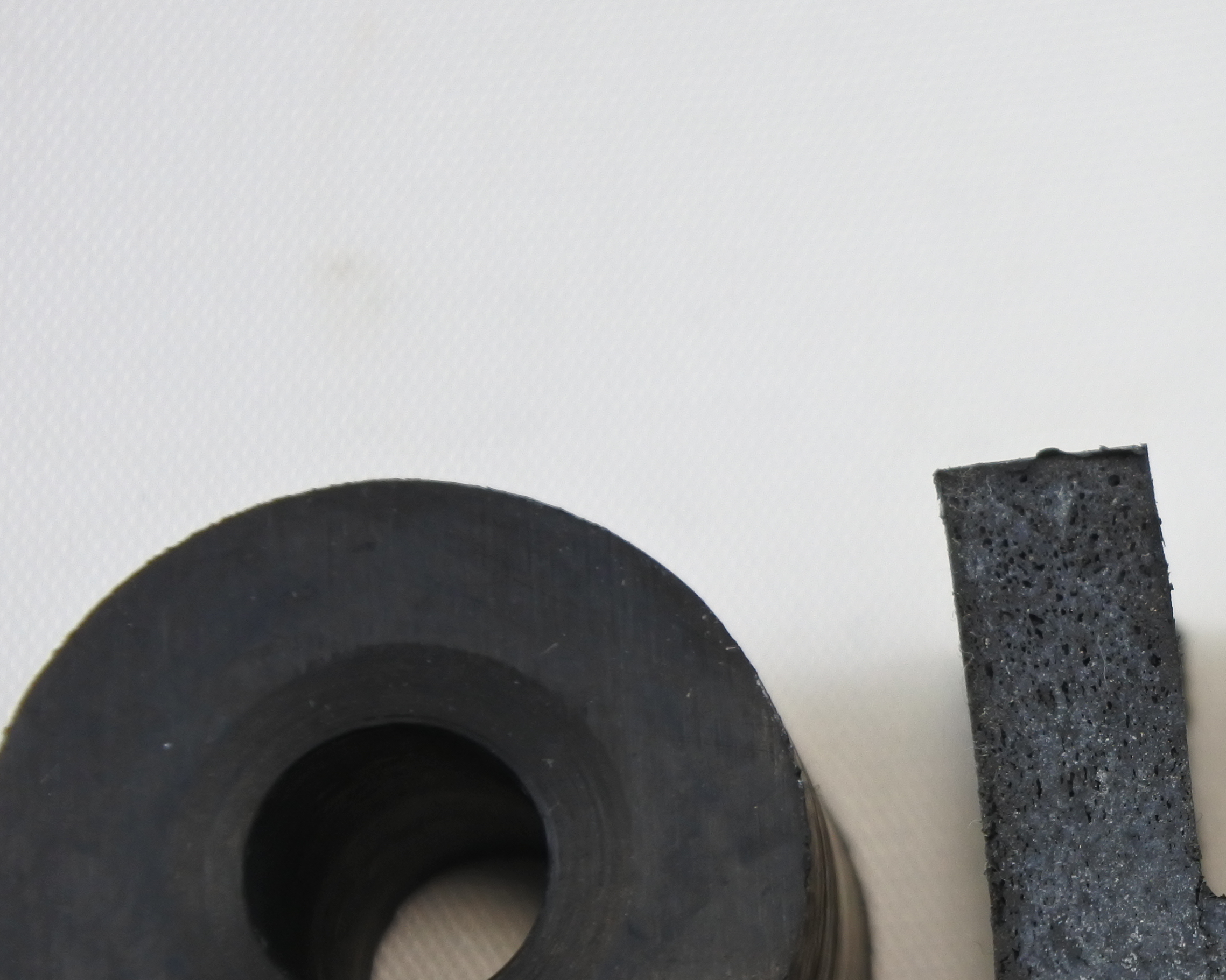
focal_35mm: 140
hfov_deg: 13.5
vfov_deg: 11.0
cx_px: 1269
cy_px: 706
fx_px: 5079
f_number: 5
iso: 400
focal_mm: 22.7
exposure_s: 1/125
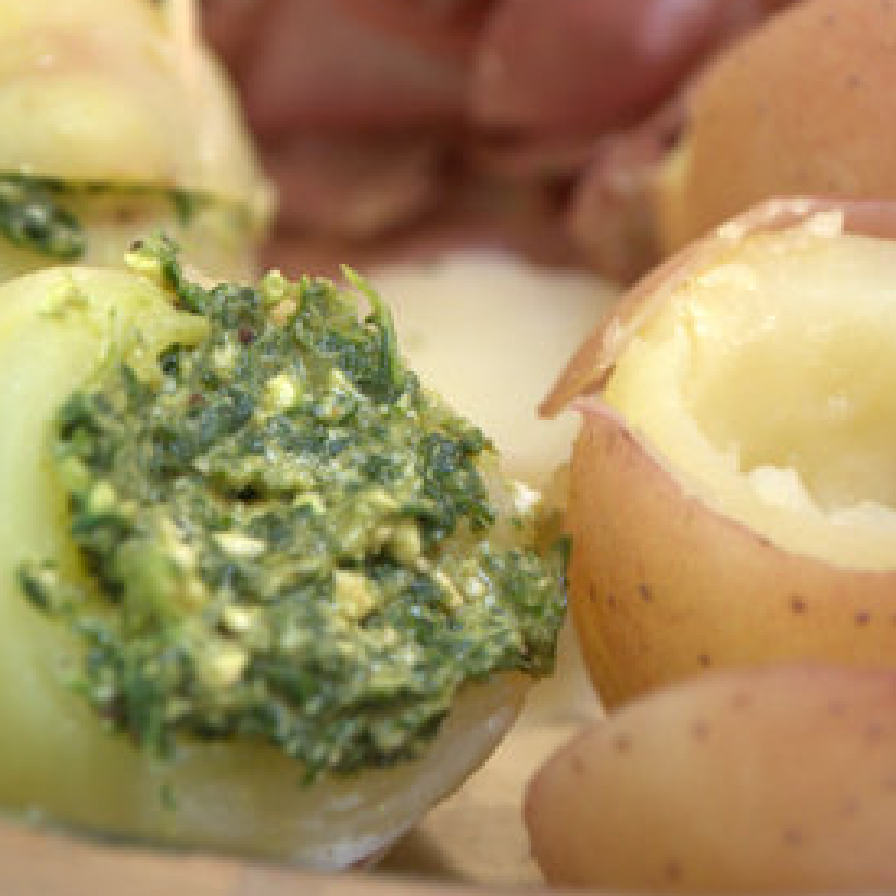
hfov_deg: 19.4
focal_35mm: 89
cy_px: 419
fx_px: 2606
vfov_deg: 19.5
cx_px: 280
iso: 800
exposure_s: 1/30
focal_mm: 40
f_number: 5.3
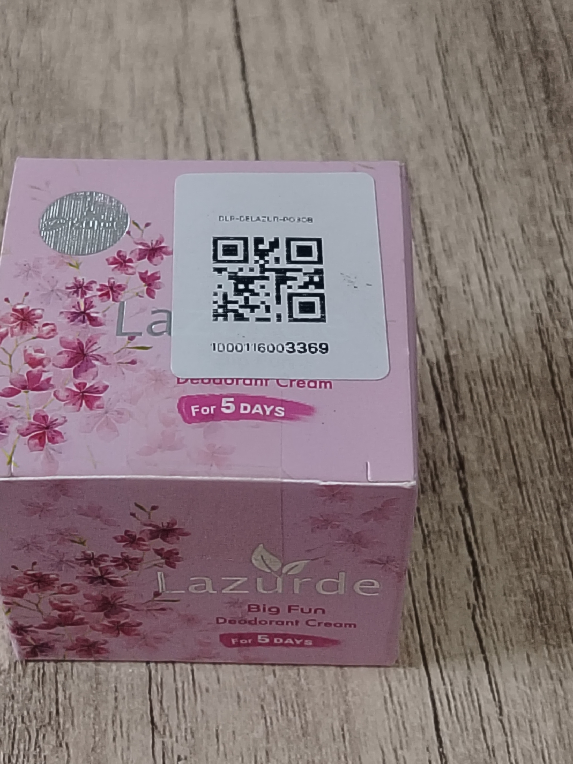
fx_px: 1435
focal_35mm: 65
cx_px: 241
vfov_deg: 29.8
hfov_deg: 22.6
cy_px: 434
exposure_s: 1/25
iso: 2978
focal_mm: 5.25
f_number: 1.75
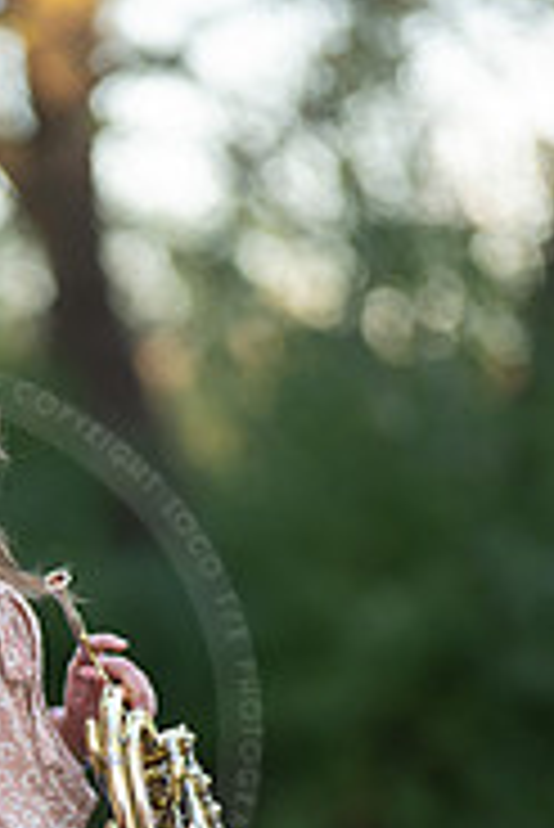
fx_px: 4792
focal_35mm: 208
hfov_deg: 6.6
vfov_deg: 9.8
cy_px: 886
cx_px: -50
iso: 160
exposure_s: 1/500
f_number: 1.2
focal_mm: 85
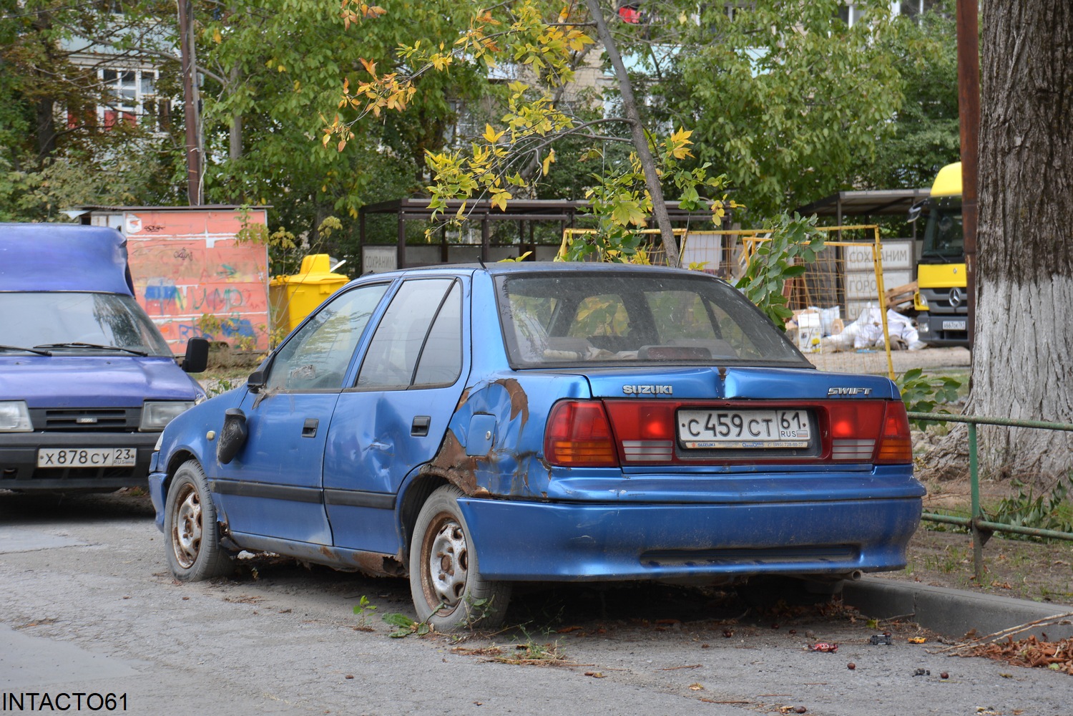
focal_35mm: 93
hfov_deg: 21.9
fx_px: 2772
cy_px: 358
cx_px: 536
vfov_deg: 14.7
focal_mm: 62
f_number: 6.3
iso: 200
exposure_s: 1/160
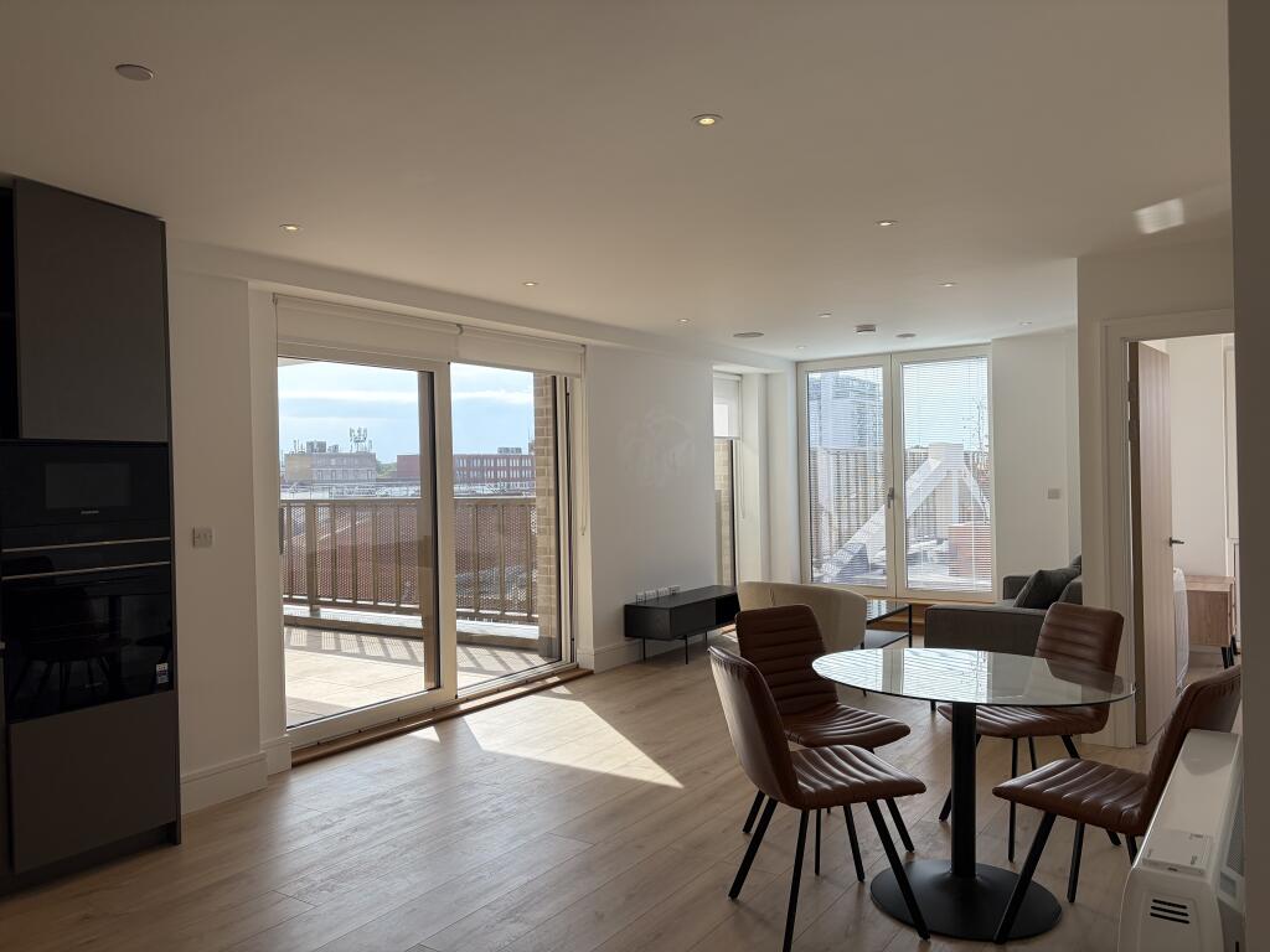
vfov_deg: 53.1
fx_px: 954
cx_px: 635
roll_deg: +1.4
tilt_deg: +0.3
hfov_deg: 67.3
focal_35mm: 26
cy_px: 476
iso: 64
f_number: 1.6
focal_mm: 5.96
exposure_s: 1/1117
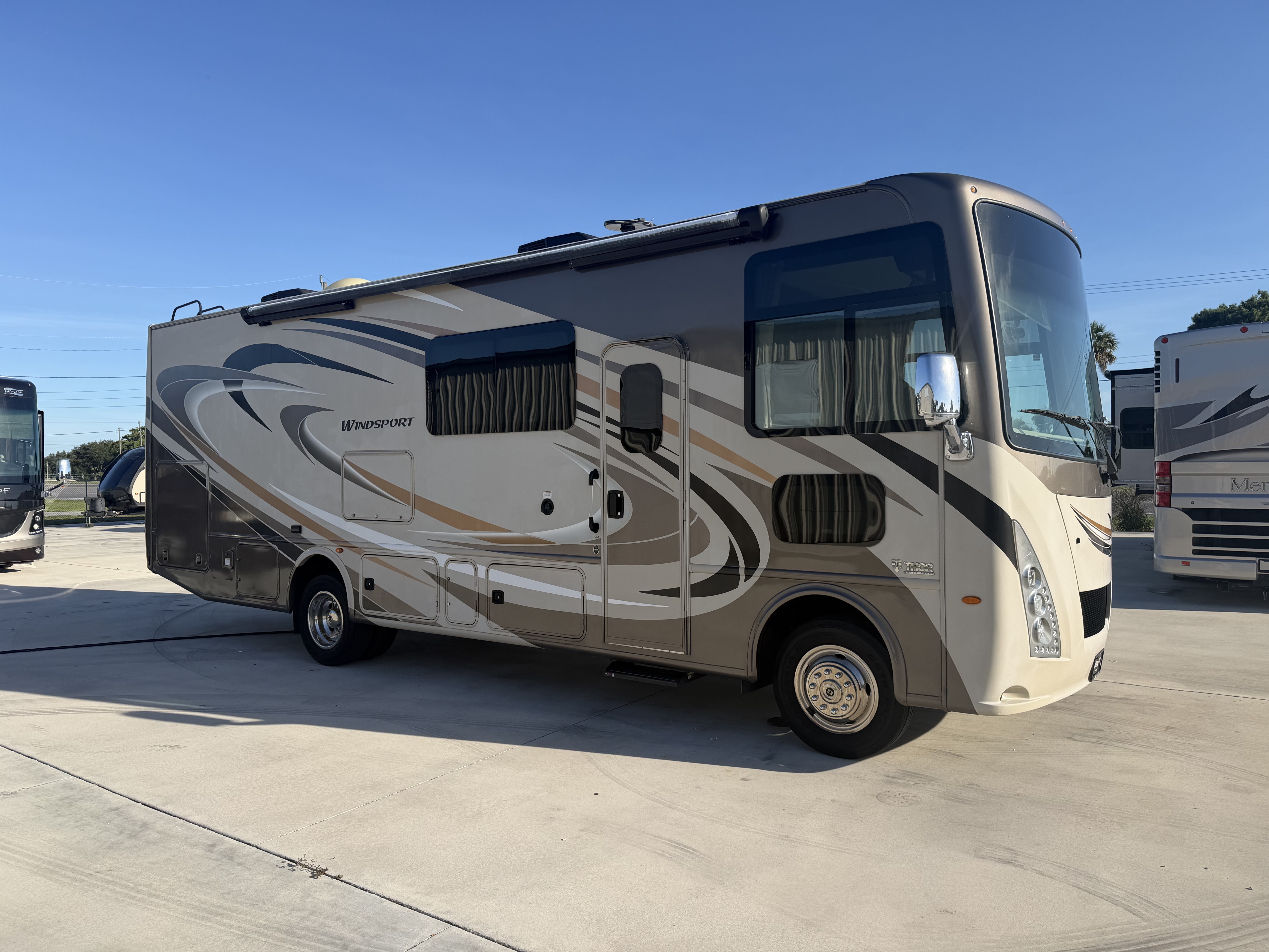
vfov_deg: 56.8
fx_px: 880
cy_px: 476
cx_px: 634
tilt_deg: -1.4
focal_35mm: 24
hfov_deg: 71.6
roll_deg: +1.1
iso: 80
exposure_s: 1/3953
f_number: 1.78
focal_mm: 6.76
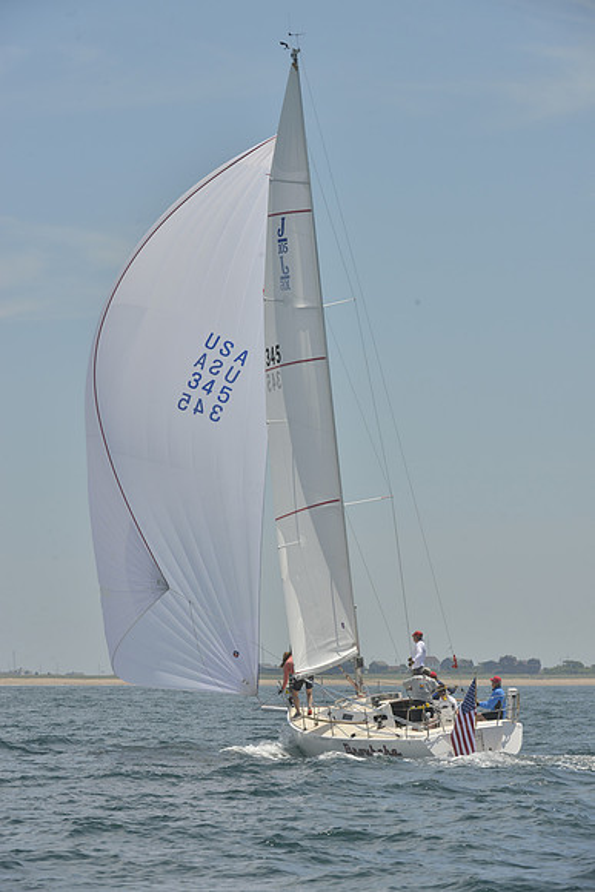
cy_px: 446
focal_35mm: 200
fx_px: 4955
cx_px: 298
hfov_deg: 6.9
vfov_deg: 10.3
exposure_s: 1/800
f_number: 11
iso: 280
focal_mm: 200
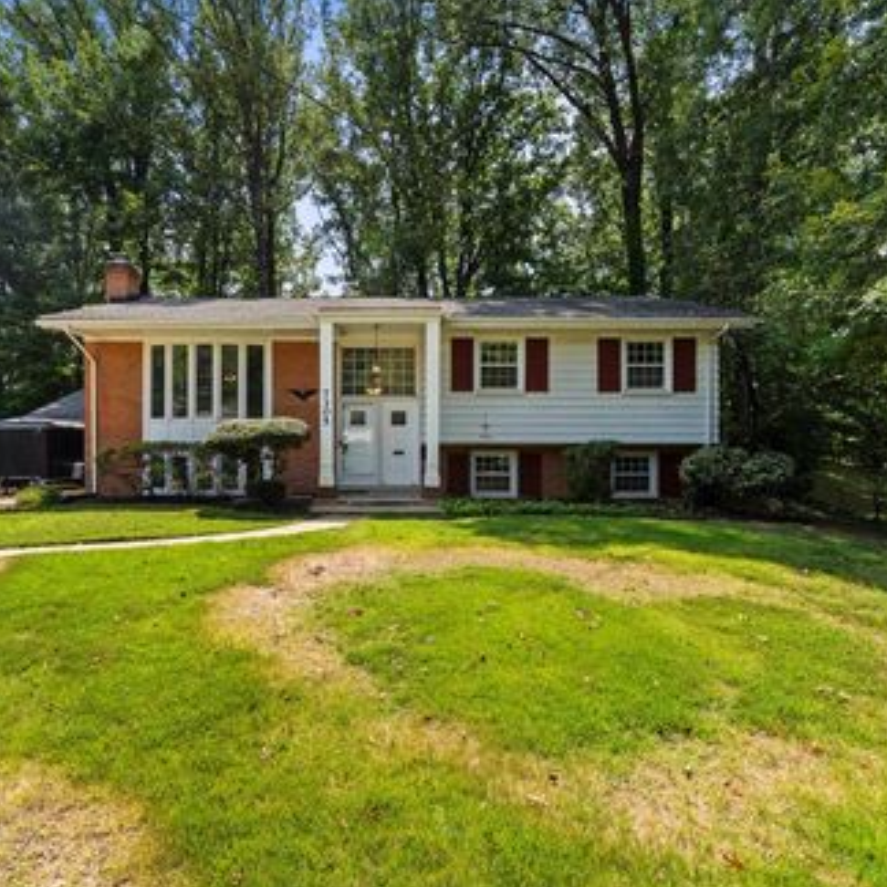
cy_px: 450
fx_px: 609
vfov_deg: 72.1
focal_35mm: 21
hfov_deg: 71.7
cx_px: 375
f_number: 8
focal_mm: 16
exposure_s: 1/25
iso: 100
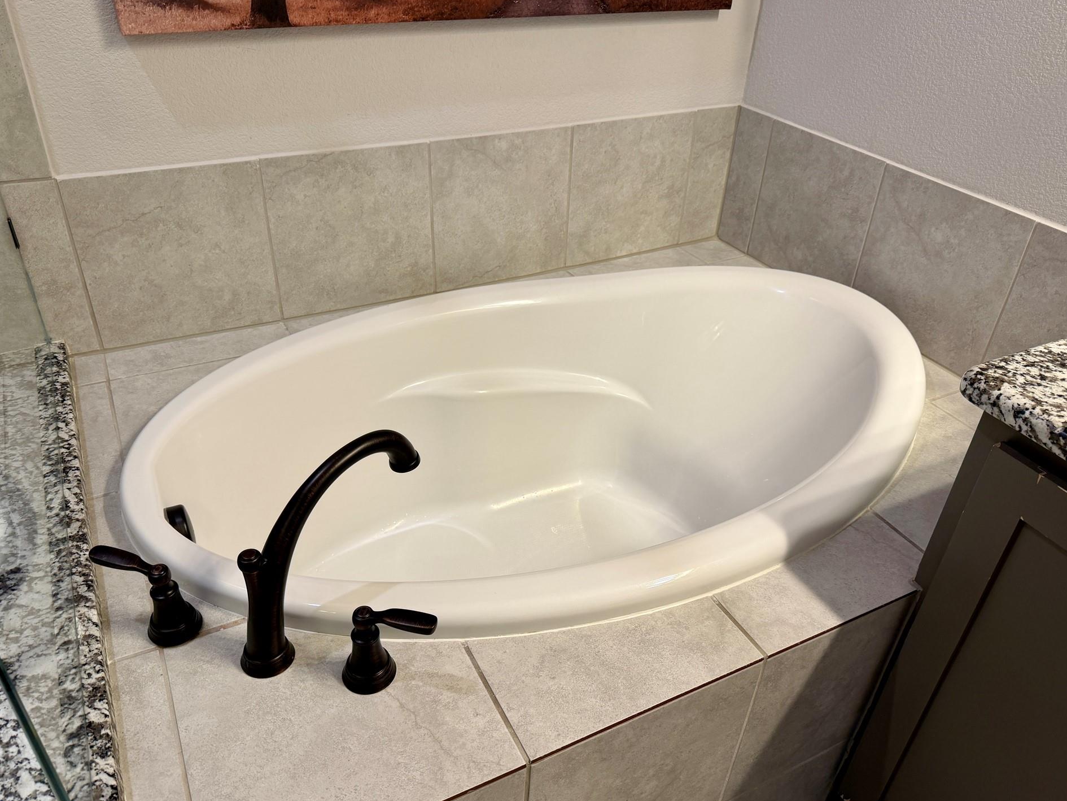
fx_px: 802
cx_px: 542
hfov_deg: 67.3
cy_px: 411
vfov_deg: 53.1
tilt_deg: -34.8
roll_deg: -3.3
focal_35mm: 26
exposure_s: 1/60
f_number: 1.78
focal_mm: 6.76
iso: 100
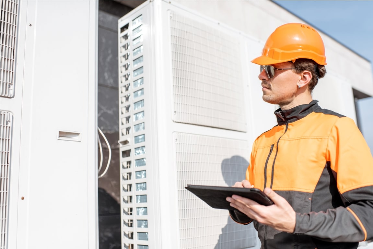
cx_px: 186
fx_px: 363
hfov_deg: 54.4
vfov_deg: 37.9
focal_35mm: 35
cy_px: 124
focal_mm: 35
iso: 200
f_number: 2.2
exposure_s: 1/6400
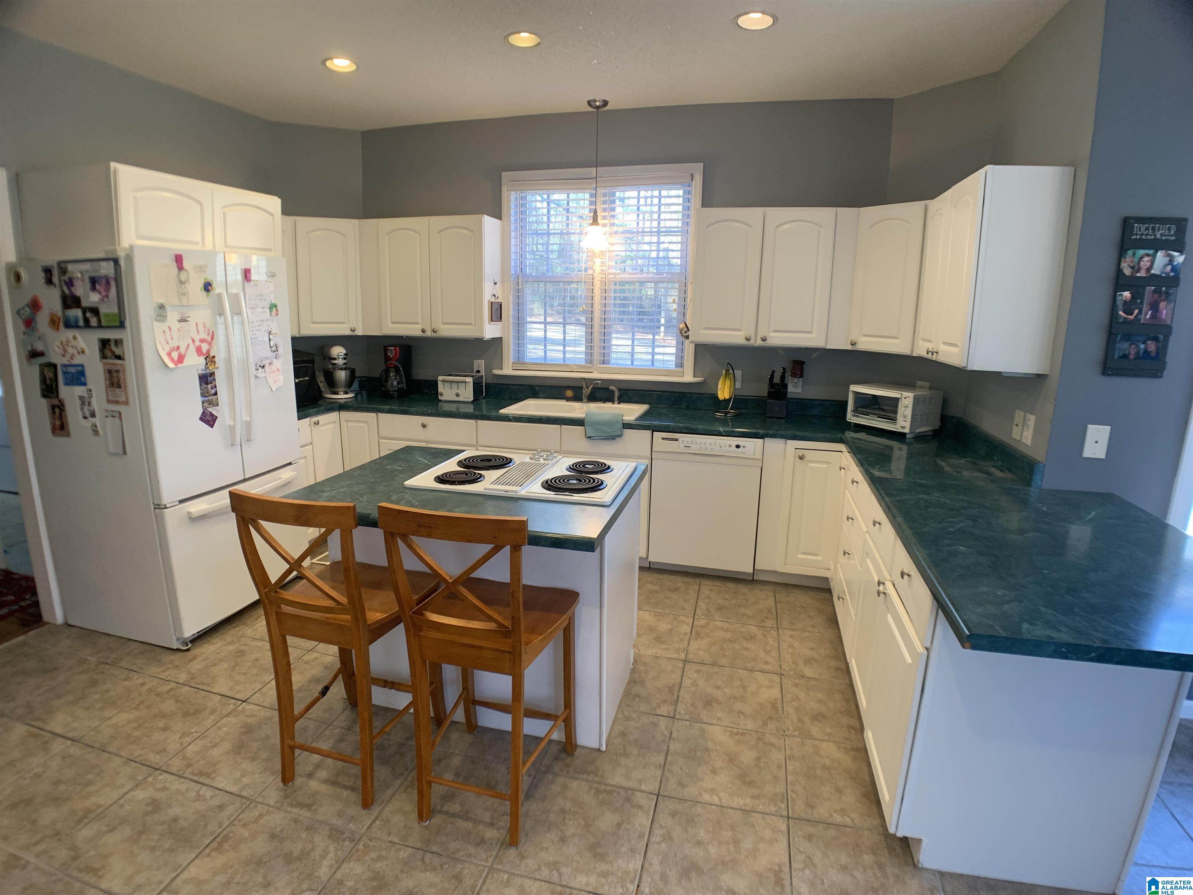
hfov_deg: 67.3
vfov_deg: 53.1
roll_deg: -0.8
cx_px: 596
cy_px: 448
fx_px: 896
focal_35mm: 26
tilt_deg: -11.9
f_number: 1.8
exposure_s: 1/60
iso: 80
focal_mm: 4.25
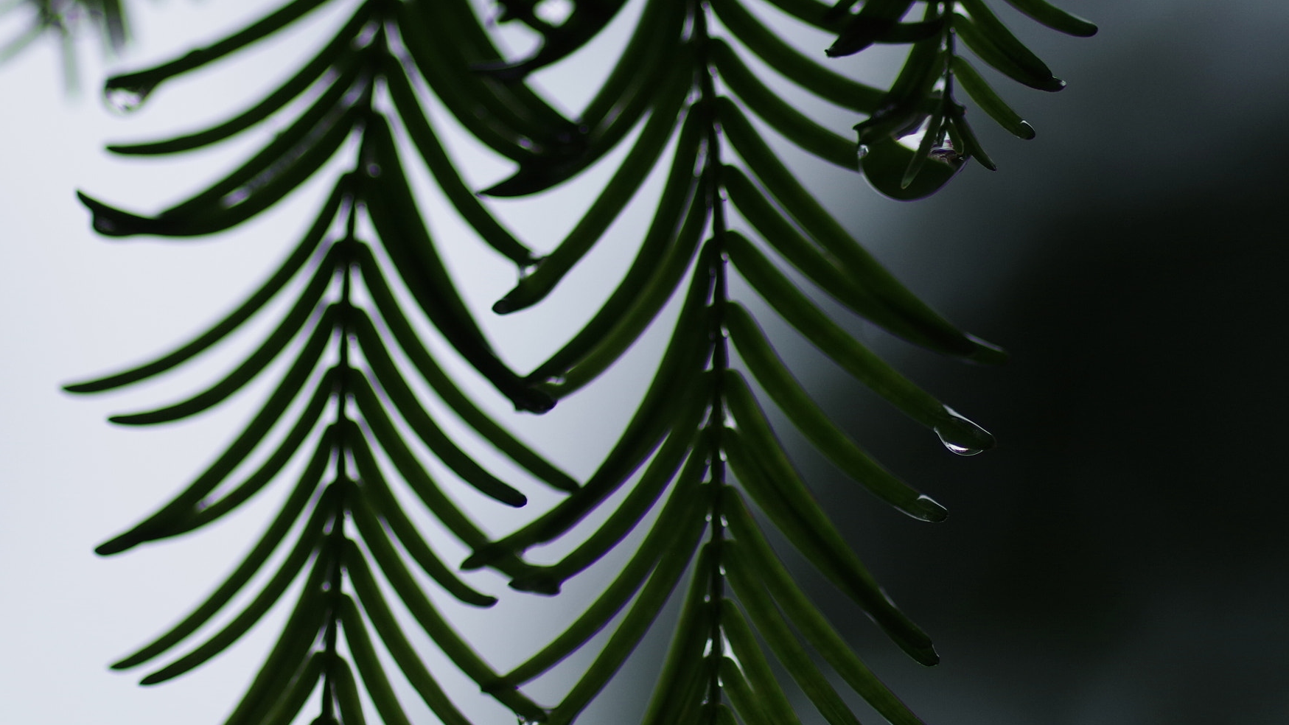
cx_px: 540
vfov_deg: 6.6
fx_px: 6289
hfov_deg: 11.7
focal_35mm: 184
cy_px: 252
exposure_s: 1/1600
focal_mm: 100
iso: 200
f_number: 2.8
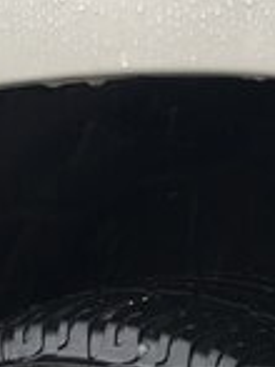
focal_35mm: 98
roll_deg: +3.7
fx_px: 1040
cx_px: 282
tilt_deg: -17.0
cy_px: 394
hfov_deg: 14.8
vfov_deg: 19.3
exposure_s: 1/100
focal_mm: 4.15
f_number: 2.2
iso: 32
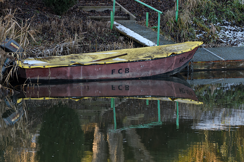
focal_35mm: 251
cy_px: 75
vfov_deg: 5.5
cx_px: 116
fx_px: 1701
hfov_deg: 8.2
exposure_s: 1/160
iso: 400
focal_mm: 150
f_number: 7.1
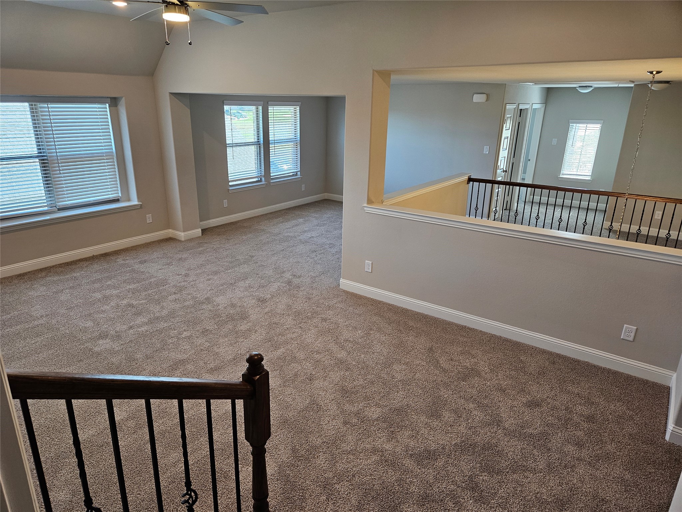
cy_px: 256
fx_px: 453
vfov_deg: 58.9
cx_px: 341
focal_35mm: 23
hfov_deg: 73.9
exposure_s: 1/120
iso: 125
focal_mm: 5.4
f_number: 1.8
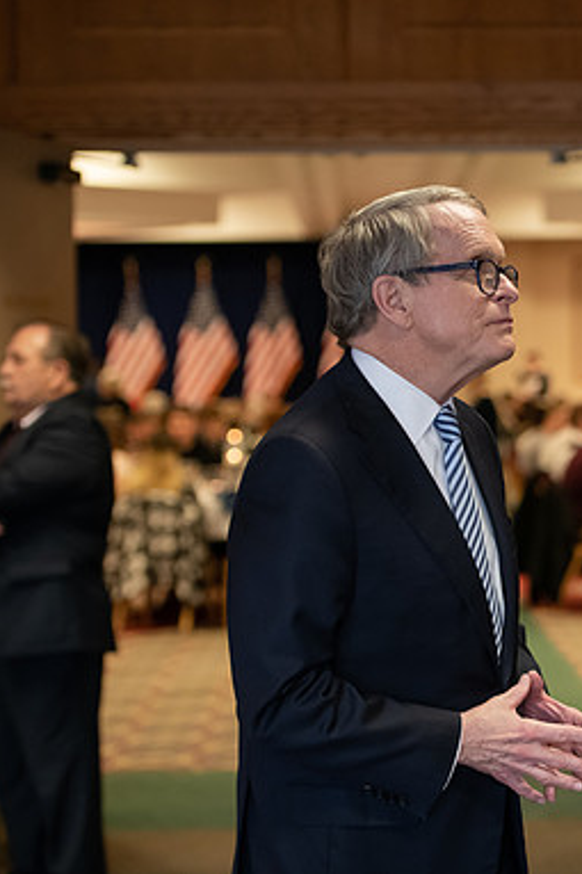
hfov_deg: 12.7
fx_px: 2573
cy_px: 437
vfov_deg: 19.3
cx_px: 637
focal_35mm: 106
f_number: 3.2
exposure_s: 1/200
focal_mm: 70
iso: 2000
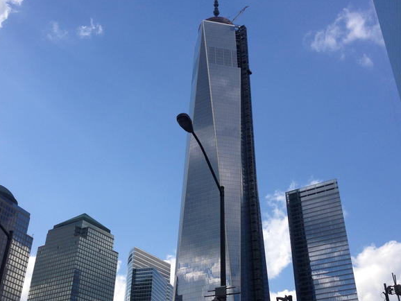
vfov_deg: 32.9
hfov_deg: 42.9
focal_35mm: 44
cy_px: 141
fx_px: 510
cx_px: 202
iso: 50
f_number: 2.4
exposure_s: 1/1391
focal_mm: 4.13
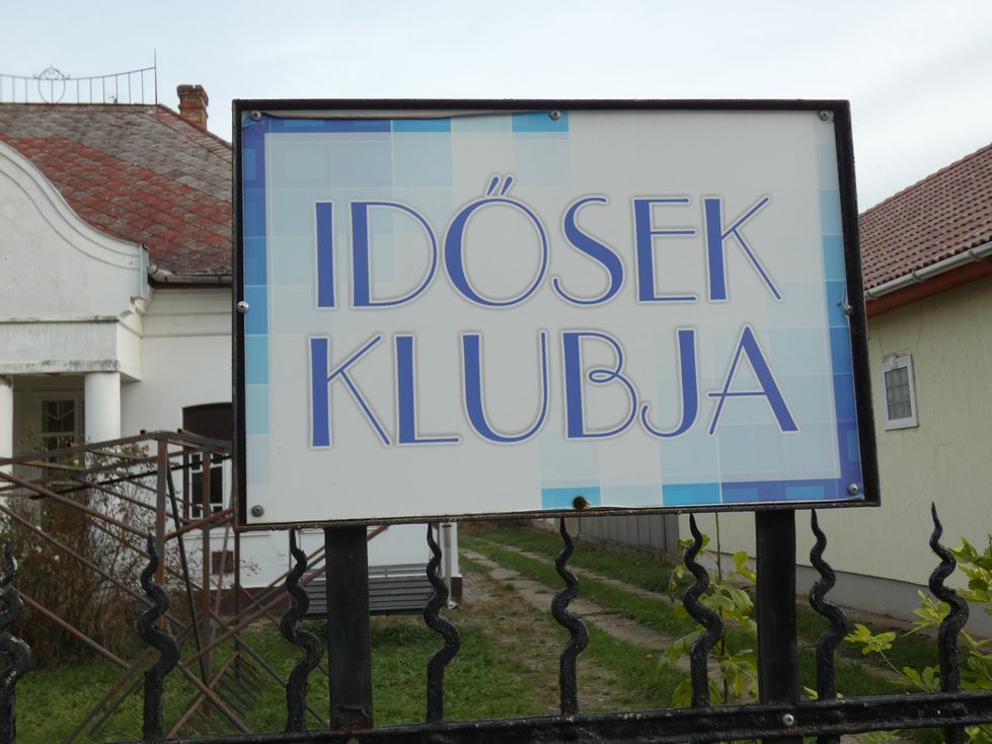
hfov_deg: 49.0
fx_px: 1089
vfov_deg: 37.7
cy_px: 372
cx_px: 496
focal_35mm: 38
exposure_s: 1/400
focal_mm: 6.8
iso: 80
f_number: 3.5
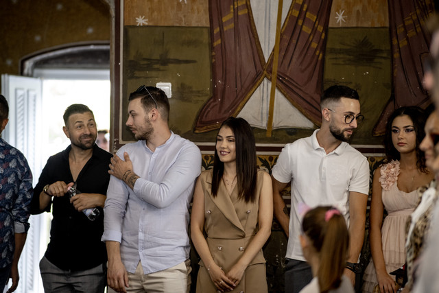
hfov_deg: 16.0
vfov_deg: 10.7
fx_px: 1561
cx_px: 220
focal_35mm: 128
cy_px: 146
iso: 1000
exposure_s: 1/250
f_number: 1.8
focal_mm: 85
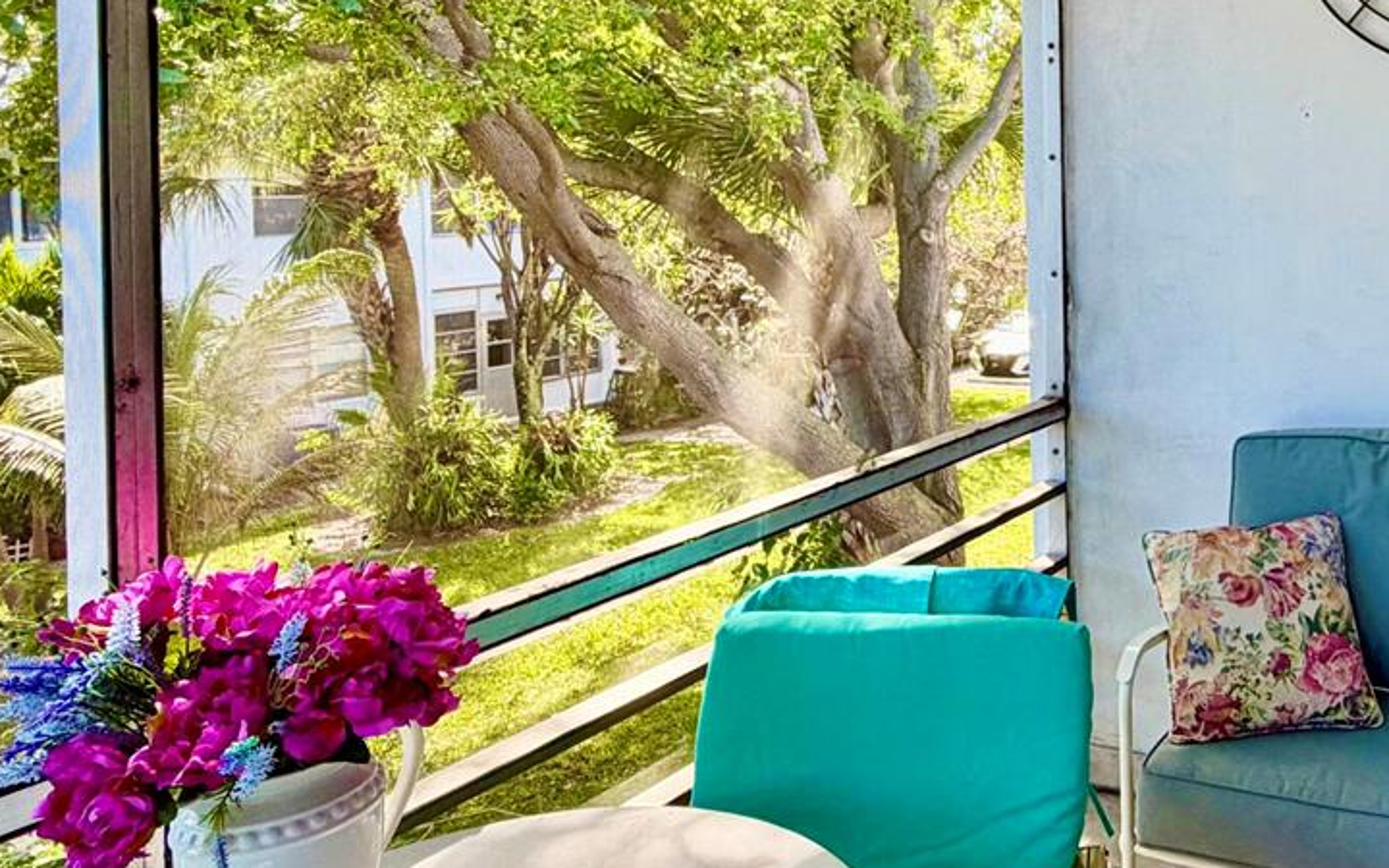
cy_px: 193
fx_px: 1249
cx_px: 1129
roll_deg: +1.8
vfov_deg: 37.2
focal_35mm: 33
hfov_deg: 53.9
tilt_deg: -0.8
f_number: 2.2
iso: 50
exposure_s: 1/121
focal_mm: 2.22
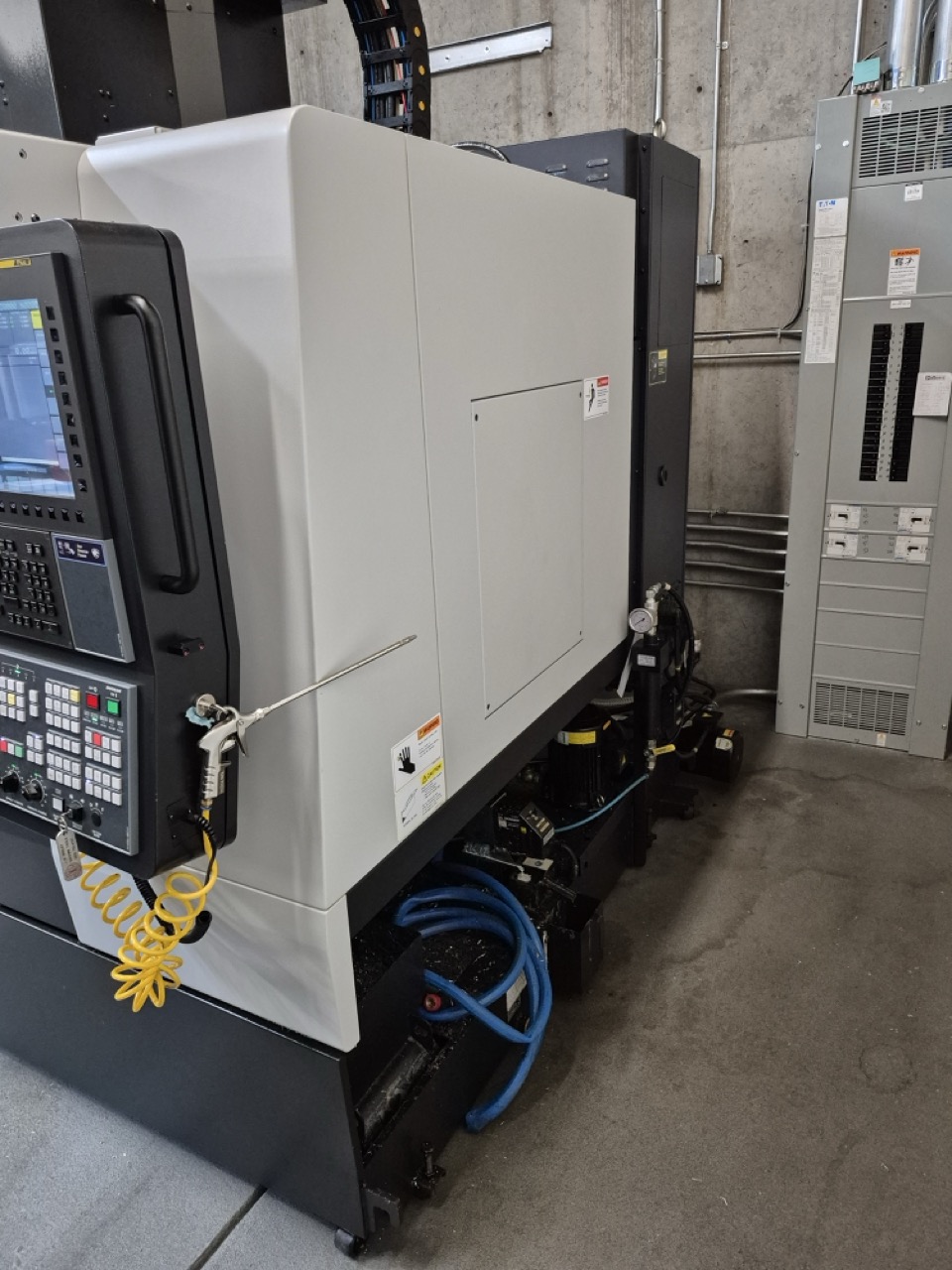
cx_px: 476
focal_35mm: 23
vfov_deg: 73.9
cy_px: 635
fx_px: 843
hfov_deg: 58.9
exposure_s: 1/120
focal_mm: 5.4
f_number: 1.8
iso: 1000
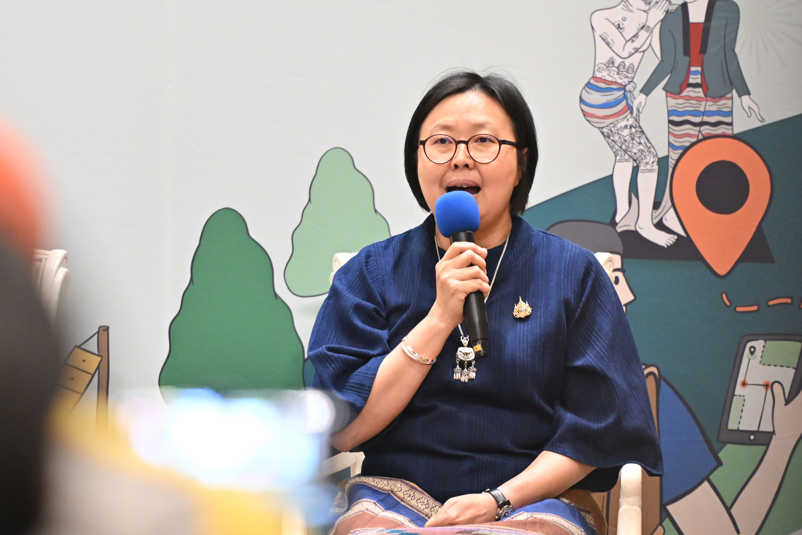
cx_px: 409
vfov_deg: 4.1
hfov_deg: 6.2
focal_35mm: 335
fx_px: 7463
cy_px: 253
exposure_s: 1/100
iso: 3200
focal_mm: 200
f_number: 2.8
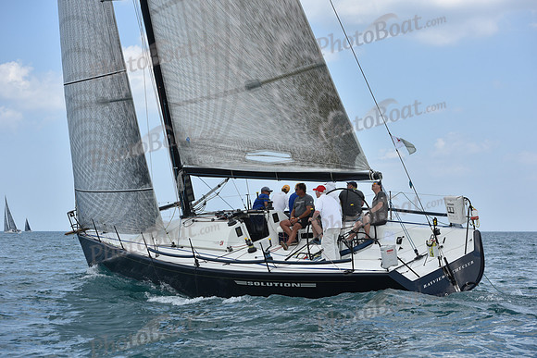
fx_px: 1044
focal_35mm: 70
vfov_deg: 19.5
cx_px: 268
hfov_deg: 28.8
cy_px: 179
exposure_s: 1/1250
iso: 250
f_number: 6.3
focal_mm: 70
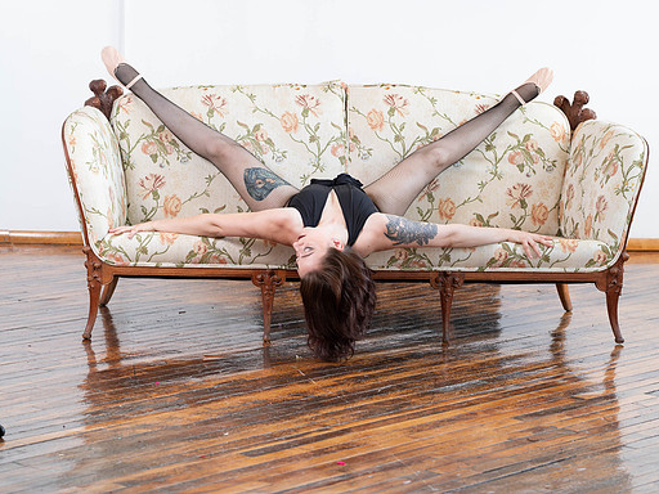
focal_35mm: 109
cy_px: 246
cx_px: 364
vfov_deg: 13.6
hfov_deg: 18.0
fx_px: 2075
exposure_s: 1/25
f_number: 6.3
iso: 320
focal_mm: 100
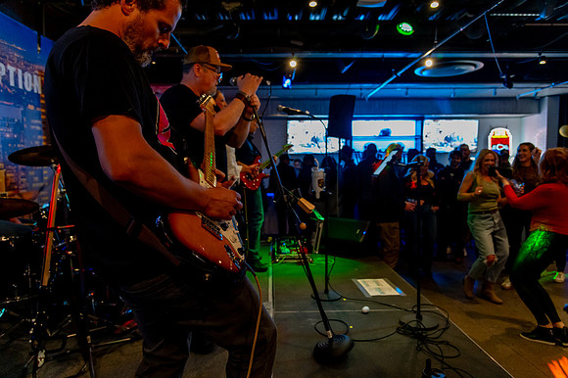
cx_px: 281
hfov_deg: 72.6
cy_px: 189
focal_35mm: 25
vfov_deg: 52.1
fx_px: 387
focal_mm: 24
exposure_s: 1/50
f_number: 4
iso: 6400
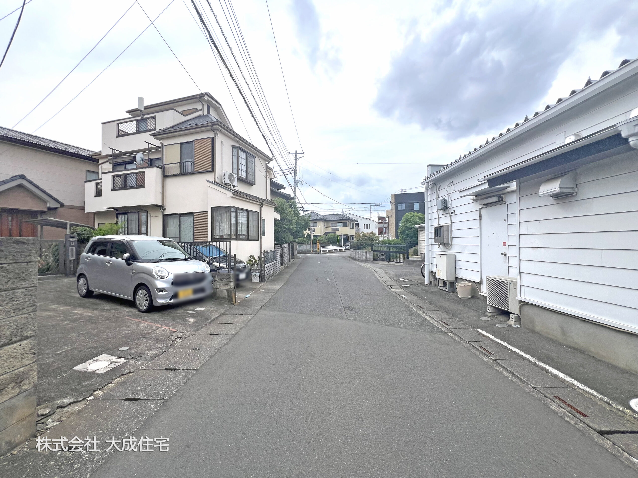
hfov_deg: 106.2
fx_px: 240
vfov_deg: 89.9
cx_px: 319
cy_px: 239
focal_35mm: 13
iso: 32
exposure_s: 1/1340
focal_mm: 1.57
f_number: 1.8
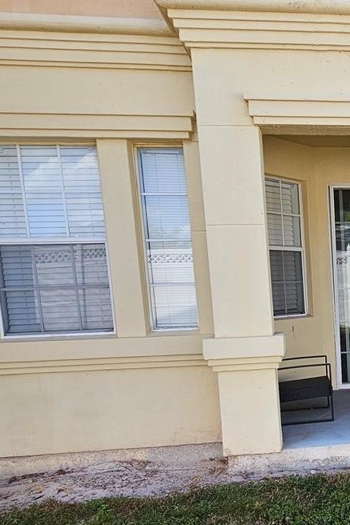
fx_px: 481
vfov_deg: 56.0
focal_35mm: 33
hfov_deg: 33.4
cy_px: 352
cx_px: 408
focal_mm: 2.2
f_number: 2.2
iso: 64
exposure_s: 1/1000
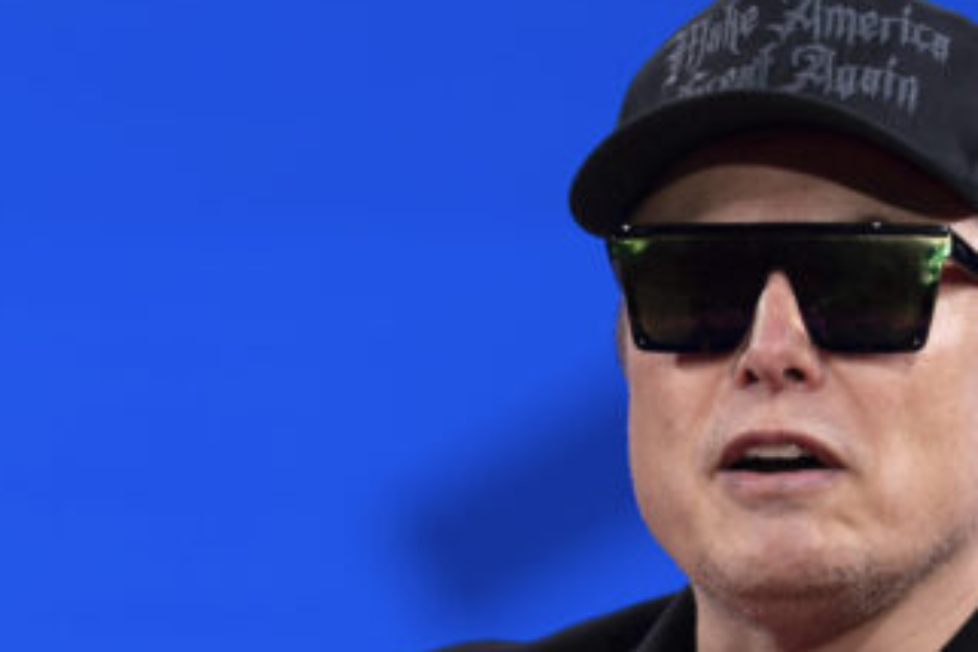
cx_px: 791
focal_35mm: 402
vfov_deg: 3.4
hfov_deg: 5.1
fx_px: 10920
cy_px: 561
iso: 640
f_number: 3.5
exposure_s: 1/400
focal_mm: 200
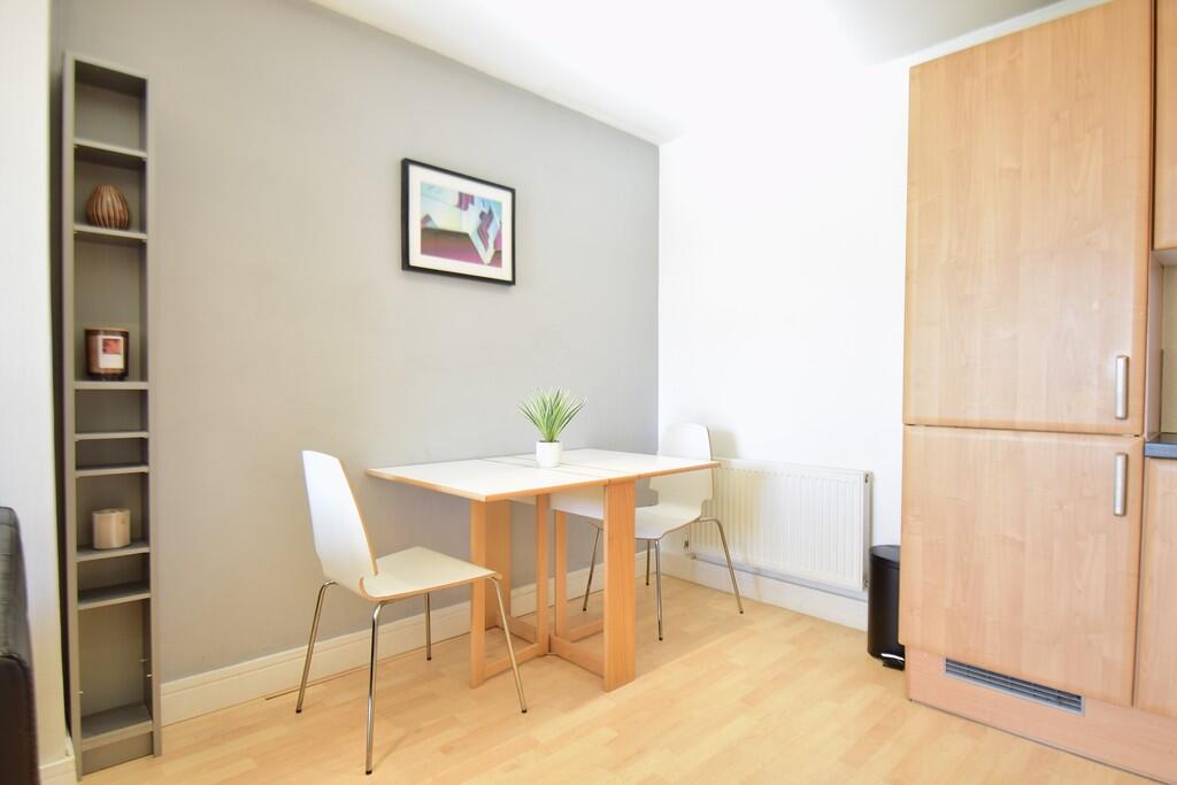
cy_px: 392
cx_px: 588
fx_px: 589
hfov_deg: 90.0
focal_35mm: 18
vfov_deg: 67.4
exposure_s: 1/40
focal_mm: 12
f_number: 3.8
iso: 400
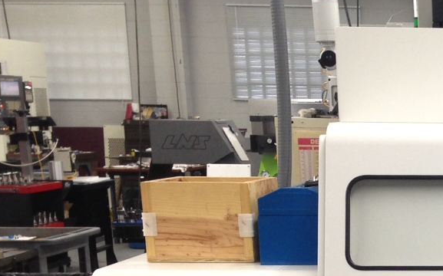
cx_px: 579
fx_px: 1195
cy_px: 354
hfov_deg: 19.4
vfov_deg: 12.8
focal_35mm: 99
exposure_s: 1/20
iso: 50
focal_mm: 4.12
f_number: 2.4
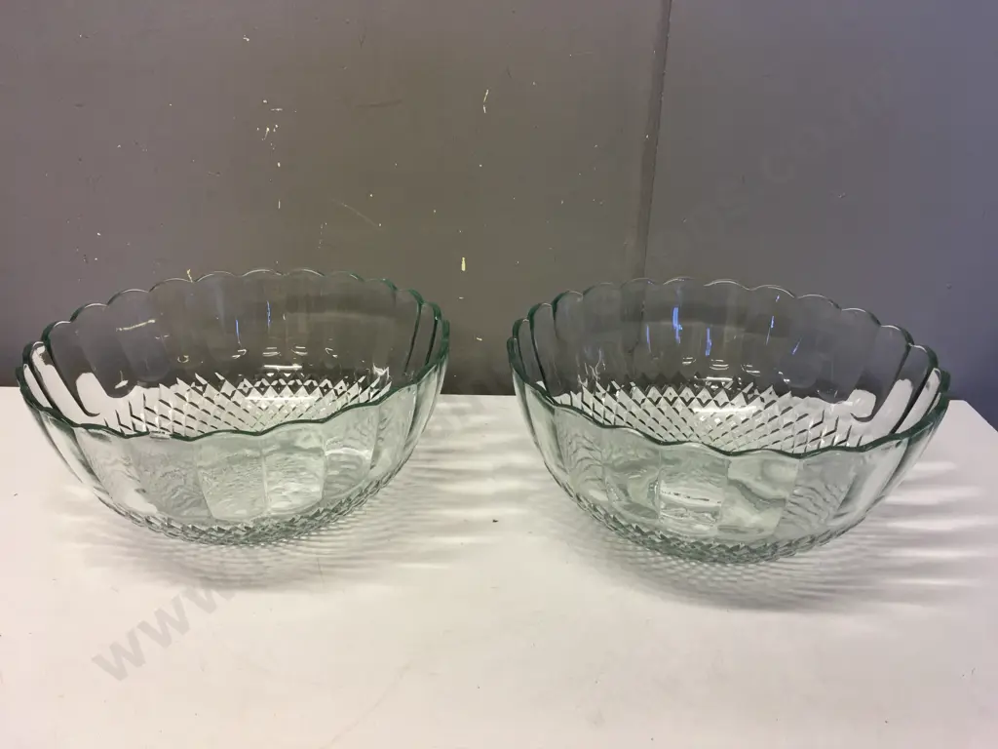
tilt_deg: -22.9
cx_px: 499
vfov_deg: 48.2
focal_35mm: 29
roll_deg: -0.9
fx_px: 836
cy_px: 374
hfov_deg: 61.7
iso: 32
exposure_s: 1/33
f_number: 2.2
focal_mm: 4.15
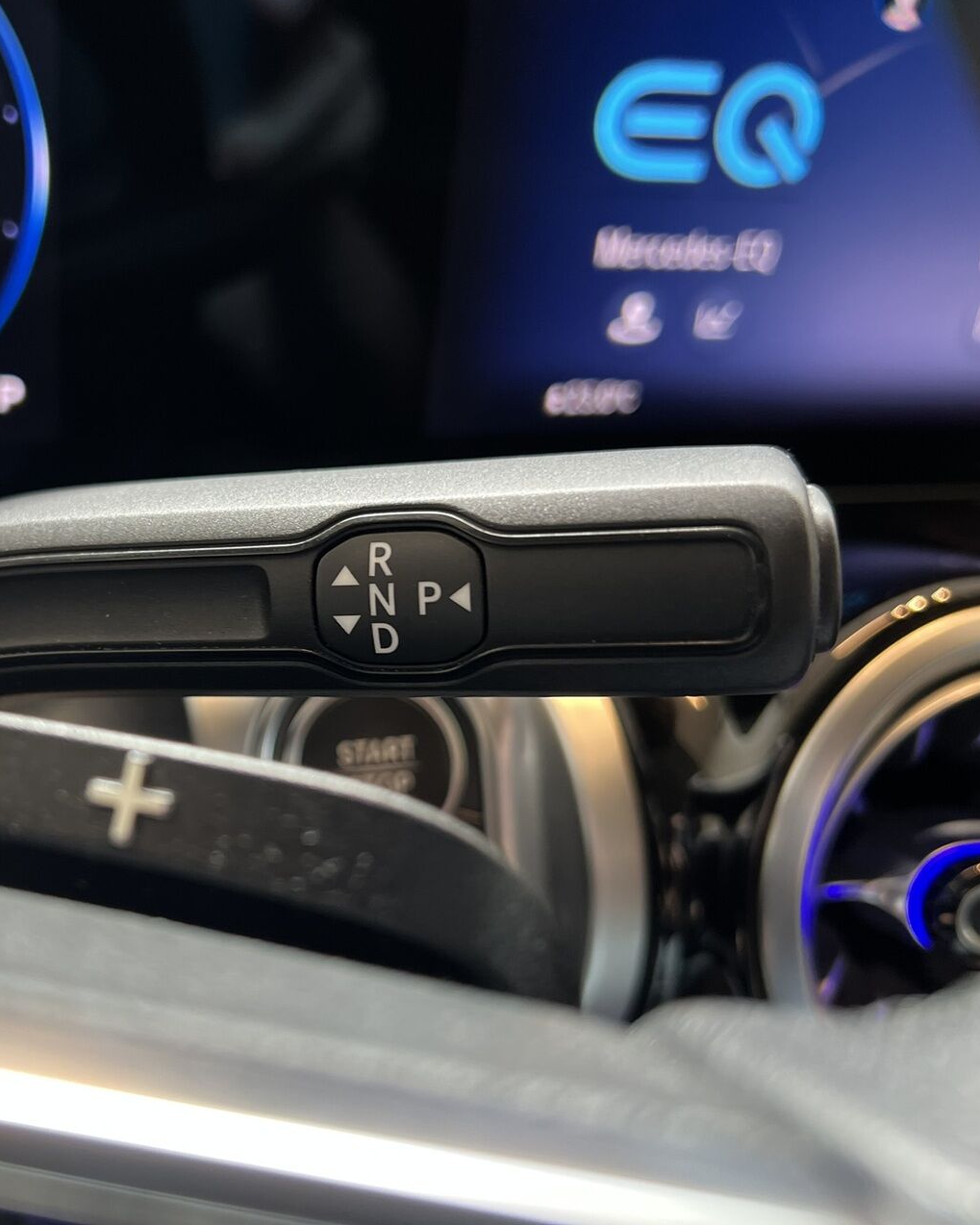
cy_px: 611
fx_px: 1233
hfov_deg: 41.9
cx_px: 234
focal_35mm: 34
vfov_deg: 52.8
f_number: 1.5
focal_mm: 5.7
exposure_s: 1/70
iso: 125
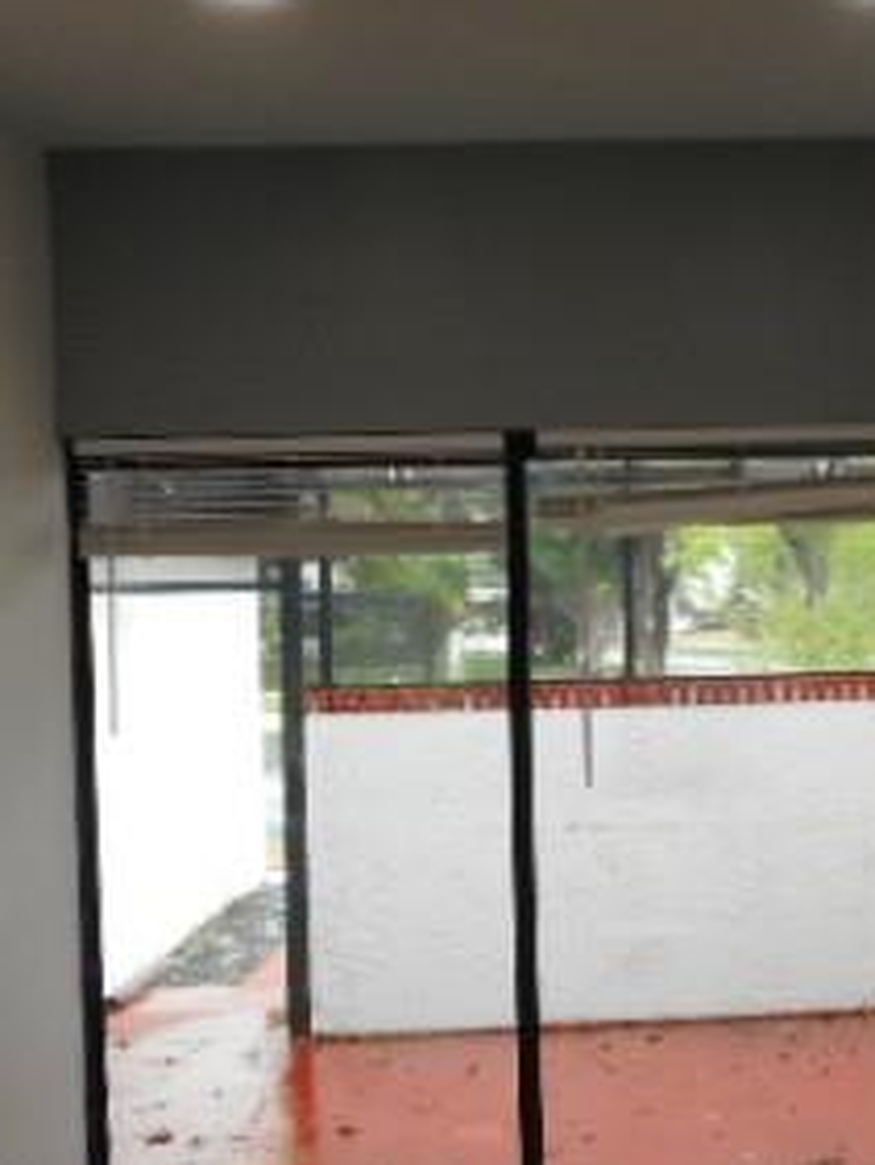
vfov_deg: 33.7
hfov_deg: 25.4
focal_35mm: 57
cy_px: 688
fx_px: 1920
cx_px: 664
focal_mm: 4.5
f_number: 3.7
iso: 80
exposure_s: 1/50
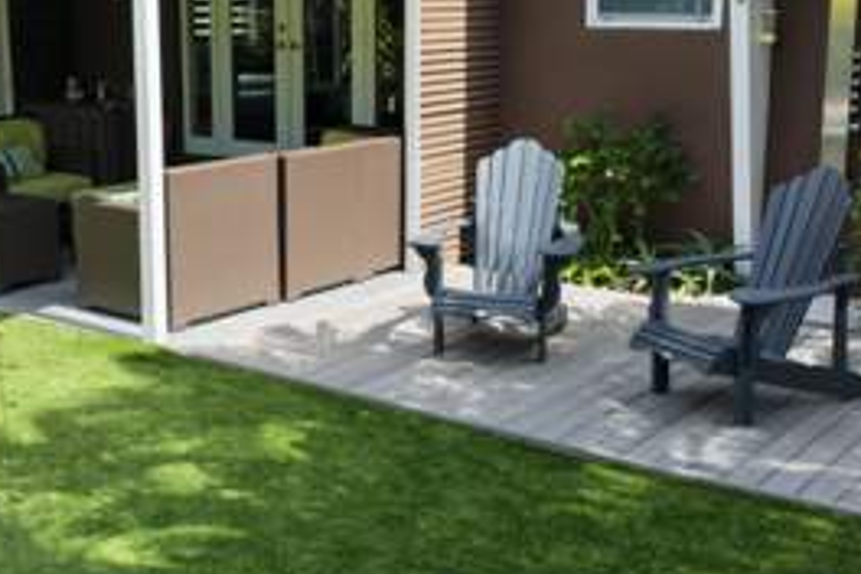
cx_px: 369
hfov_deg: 38.8
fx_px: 1220
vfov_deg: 26.5
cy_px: 254
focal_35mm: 51
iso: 100
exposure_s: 1/240
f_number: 2.8
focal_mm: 14.45
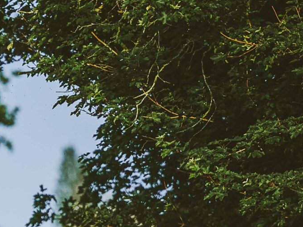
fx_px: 6222
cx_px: -84
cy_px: 355
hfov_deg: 2.8
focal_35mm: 711
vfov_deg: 2.1
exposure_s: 1/5000
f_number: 2.8
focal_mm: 130
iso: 500
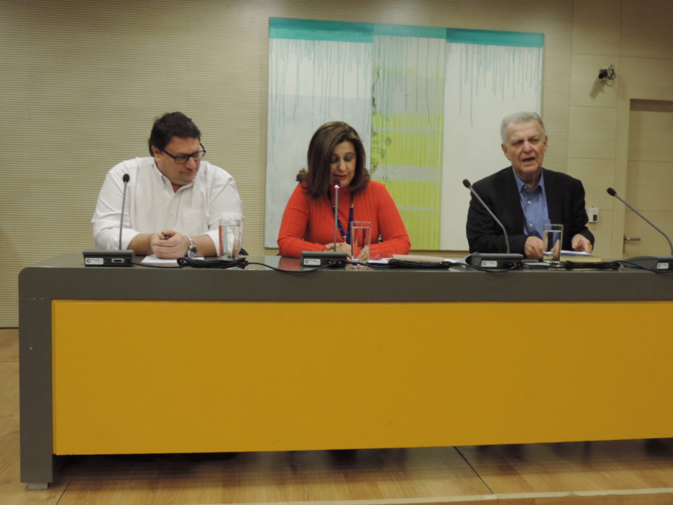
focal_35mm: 40
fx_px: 778
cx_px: 336
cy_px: 252
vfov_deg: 36.0
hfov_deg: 46.8
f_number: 3.3
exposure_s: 1/30
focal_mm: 7.1
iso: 400
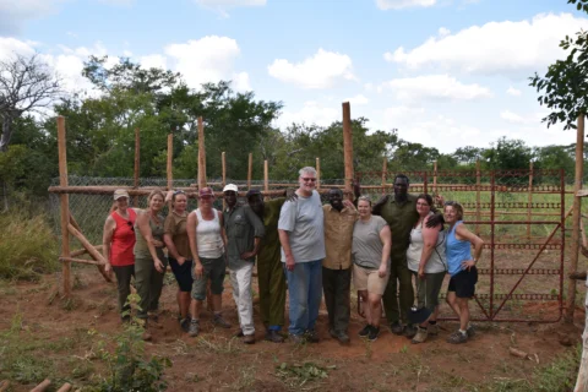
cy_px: 196
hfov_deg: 67.4
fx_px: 441
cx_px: 294
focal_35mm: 27
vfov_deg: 47.9
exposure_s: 1/160
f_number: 6.3
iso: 100
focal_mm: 18
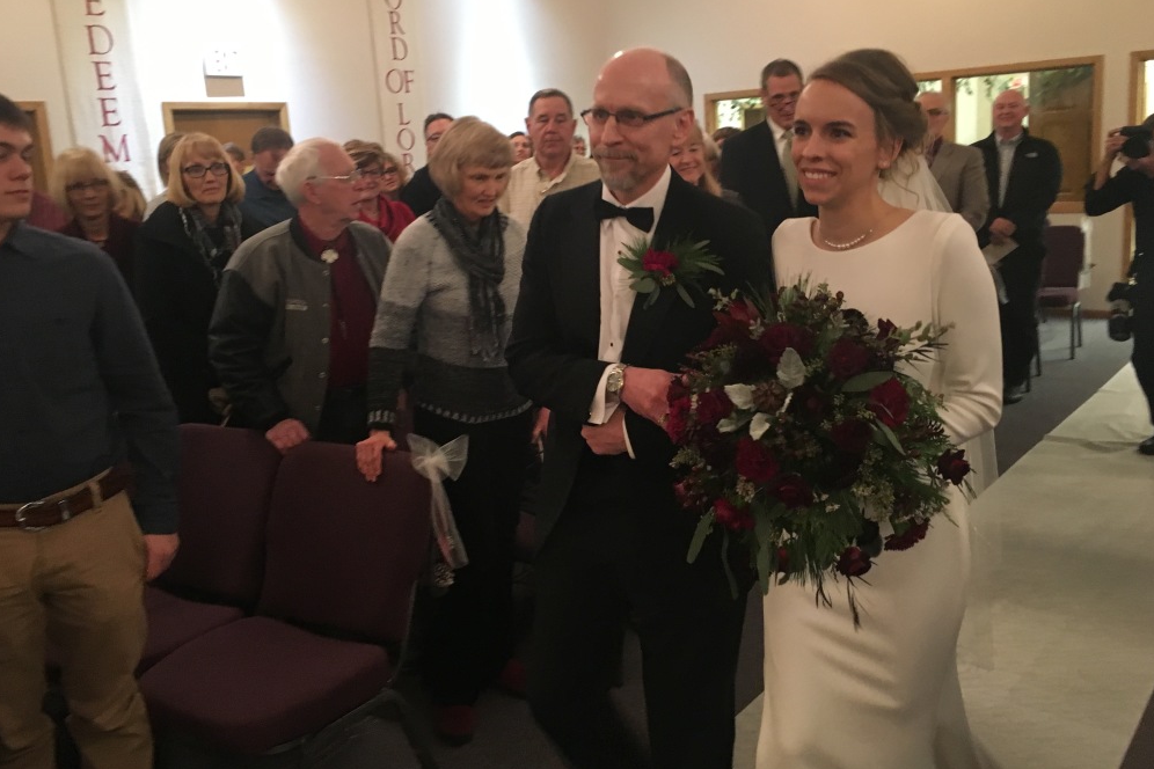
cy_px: 338
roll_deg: +4.3
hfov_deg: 60.3
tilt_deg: -9.9
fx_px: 994
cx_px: 582
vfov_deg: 42.3
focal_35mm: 31
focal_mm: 4.15
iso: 200
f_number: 2.2
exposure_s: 1/15
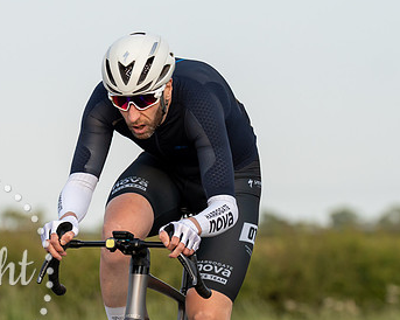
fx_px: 4035
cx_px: 241
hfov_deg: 5.7
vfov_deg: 4.5
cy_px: 170
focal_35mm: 341
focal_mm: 132
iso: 160
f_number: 3.5
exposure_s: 1/1000
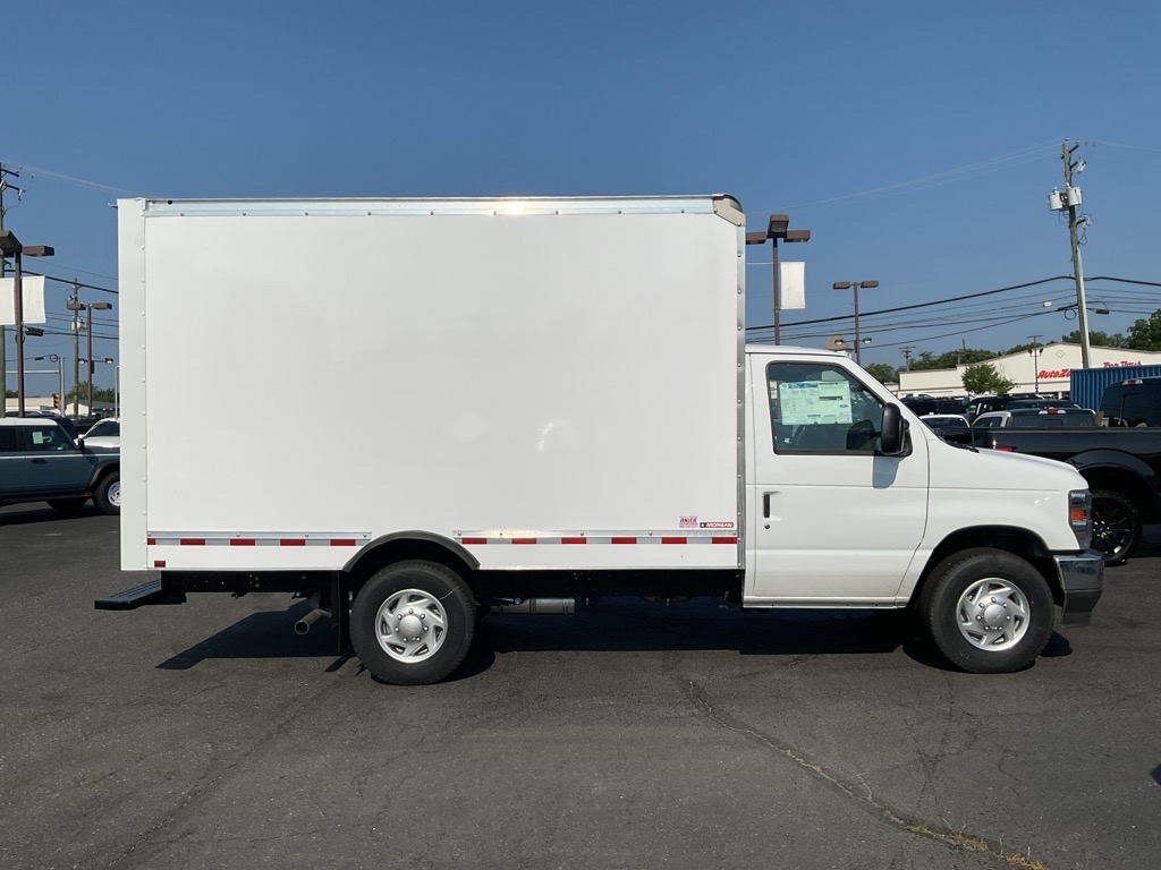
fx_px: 973
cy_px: 435
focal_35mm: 29
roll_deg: +1.9
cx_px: 580
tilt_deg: +3.3
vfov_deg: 48.2
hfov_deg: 61.7
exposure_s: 1/6536
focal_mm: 3
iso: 16
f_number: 1.8
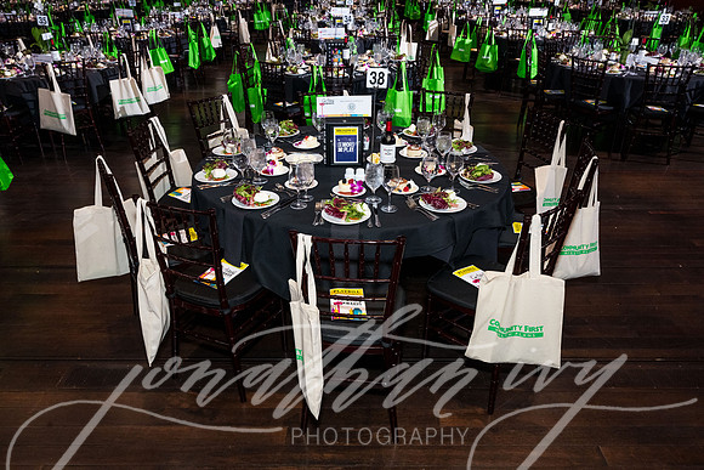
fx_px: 557
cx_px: 352
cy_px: 235
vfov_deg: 45.7
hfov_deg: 64.5
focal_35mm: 28
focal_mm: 28.5
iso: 3200
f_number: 8
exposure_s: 1/40
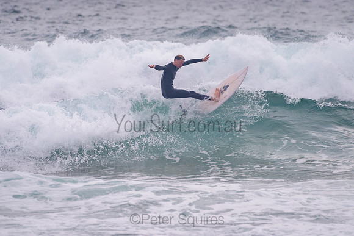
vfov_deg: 2.2
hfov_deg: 3.4
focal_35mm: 613
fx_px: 6028
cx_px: 190
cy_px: 93
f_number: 5.6
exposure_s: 1/2000
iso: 800
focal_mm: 500
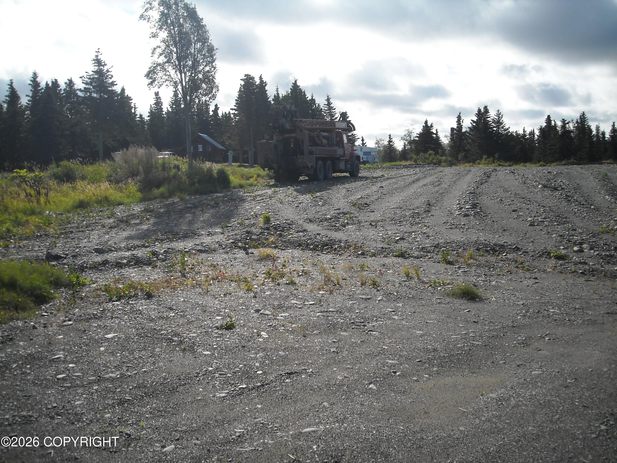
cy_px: 232
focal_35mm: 35
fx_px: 624
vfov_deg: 40.7
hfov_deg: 52.6
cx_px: 308
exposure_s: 1/419
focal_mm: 5.7
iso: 64
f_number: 5.6
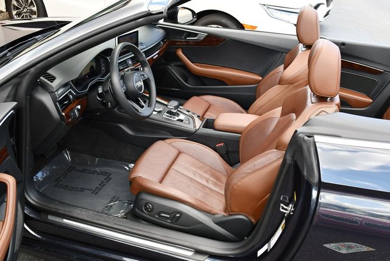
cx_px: 195
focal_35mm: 36
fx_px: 390
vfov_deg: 36.9
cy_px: 130
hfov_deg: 53.1
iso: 400
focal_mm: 18
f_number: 5
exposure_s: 1/250
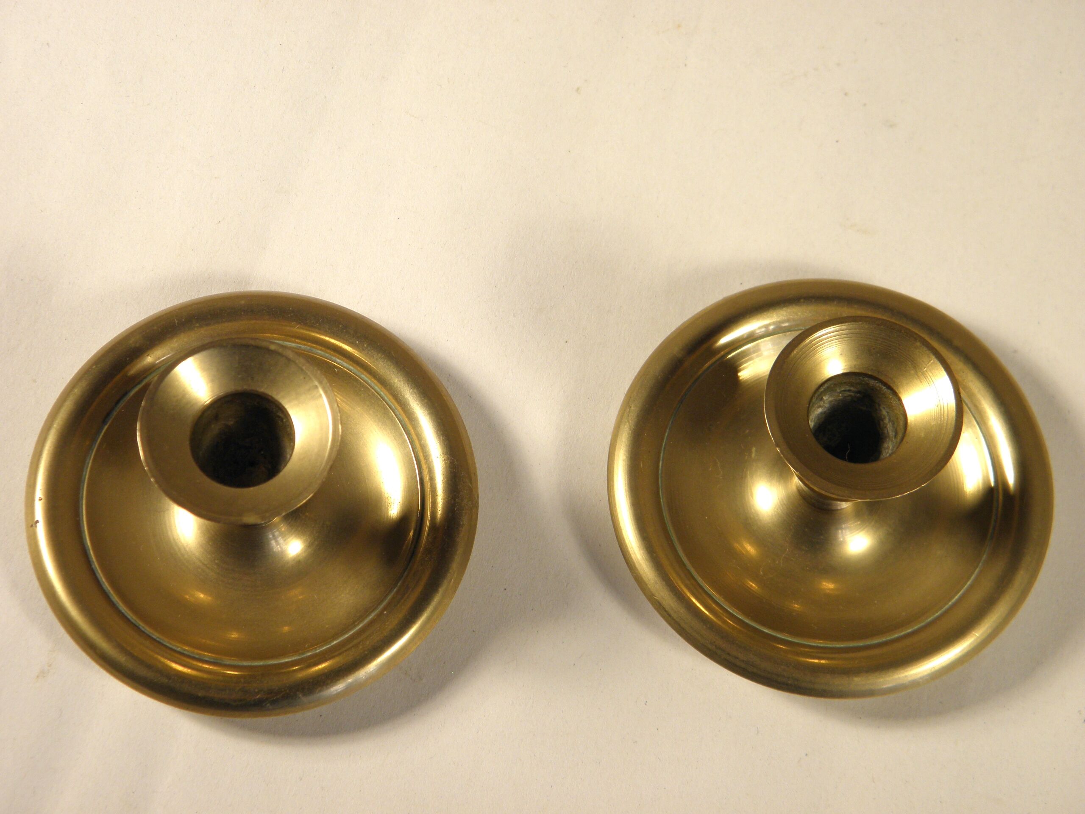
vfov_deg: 18.4
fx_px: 2508
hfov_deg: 24.4
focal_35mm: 80
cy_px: 407
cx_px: 542
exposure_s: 1/60
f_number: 4.4
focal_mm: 14.3
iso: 100
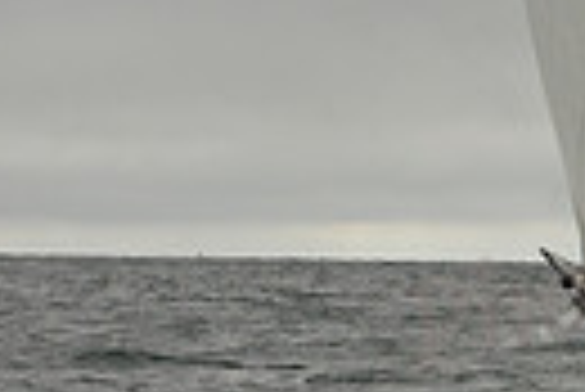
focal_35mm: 312
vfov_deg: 4.4
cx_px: 1278
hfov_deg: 6.4
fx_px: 5076
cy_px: -43
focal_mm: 70
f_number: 7.1
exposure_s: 1/800
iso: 320
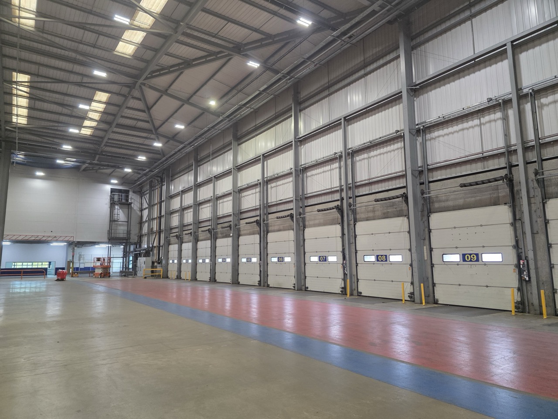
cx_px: 279
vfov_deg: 58.9
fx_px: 371
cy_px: 210
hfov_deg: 73.9
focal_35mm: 23
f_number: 1.7
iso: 320
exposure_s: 1/100
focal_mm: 6.3
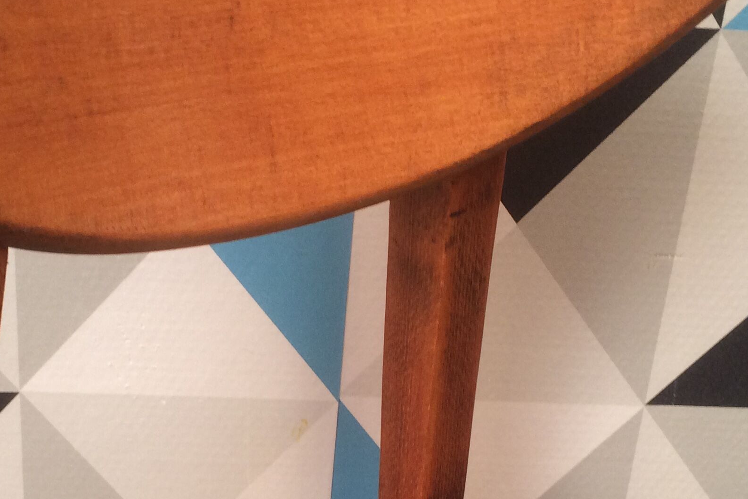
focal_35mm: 62
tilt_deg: -28.3
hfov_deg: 32.3
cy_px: 377
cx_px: 317
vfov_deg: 21.7
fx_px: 1288
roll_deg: -5.6
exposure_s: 1/33
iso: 80
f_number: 2.2
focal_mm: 4.15
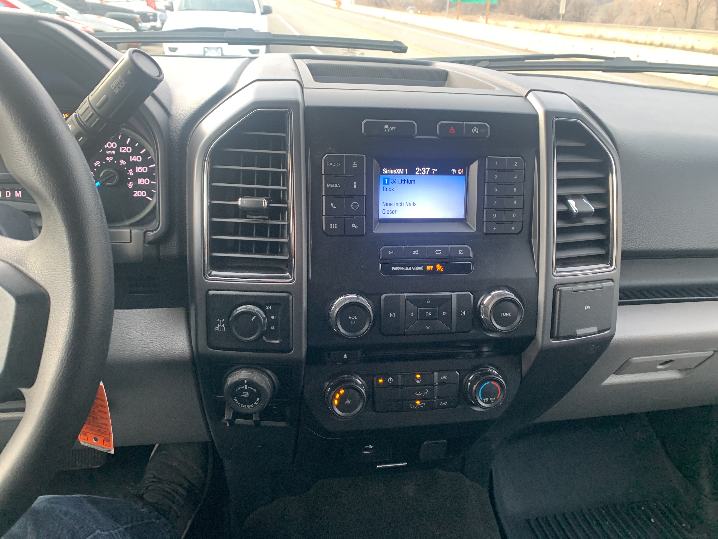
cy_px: 270
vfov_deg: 53.1
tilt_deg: -24.8
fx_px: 539
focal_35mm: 26
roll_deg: -2.0
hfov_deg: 67.3
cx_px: 359
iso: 125
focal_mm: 4.25
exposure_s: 1/60
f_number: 1.8
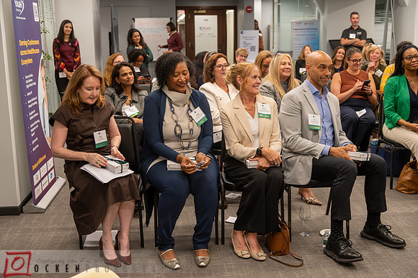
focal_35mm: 44
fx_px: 511
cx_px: 209
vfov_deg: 30.5
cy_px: 139
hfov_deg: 44.5
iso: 1600
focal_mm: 44
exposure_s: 1/160
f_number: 4
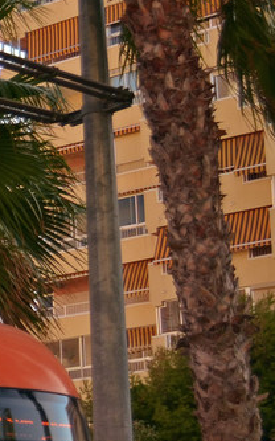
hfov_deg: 9.0
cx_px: -422
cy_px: 408
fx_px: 1548
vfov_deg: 16.0
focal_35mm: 129
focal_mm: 22
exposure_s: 1/500
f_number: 5
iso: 100
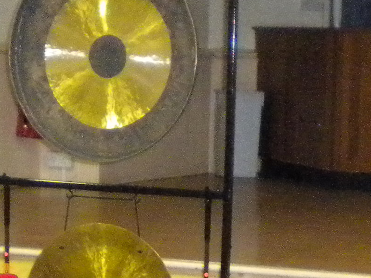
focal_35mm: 160
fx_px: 1715
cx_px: 183
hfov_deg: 12.3
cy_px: 415
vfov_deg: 9.0
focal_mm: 6.3
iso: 800
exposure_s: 1/30
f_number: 3.1
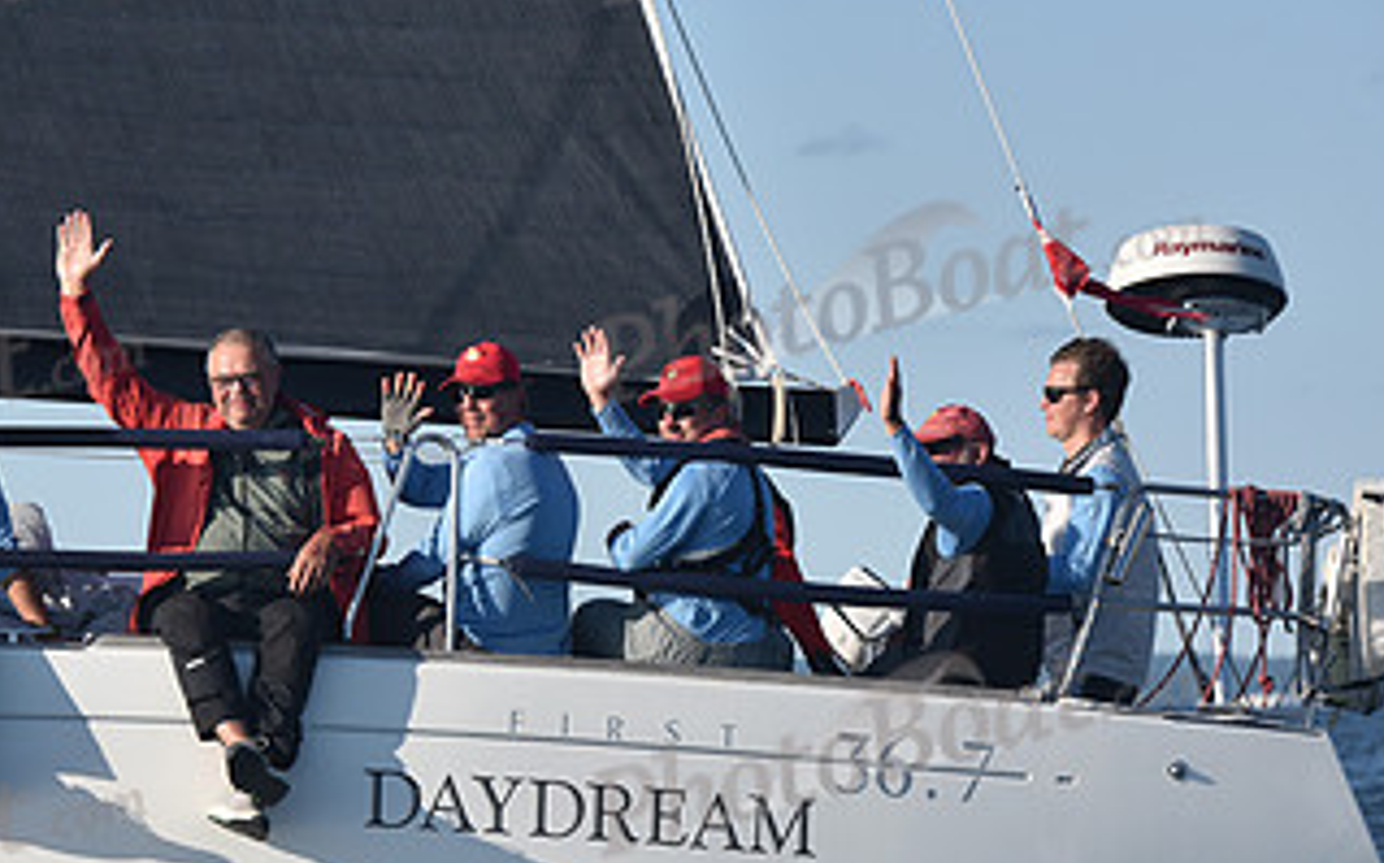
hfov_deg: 7.1
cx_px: 373
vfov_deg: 4.4
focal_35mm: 297
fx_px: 11196
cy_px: 579
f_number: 6.3
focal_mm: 160
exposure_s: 1/640
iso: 250
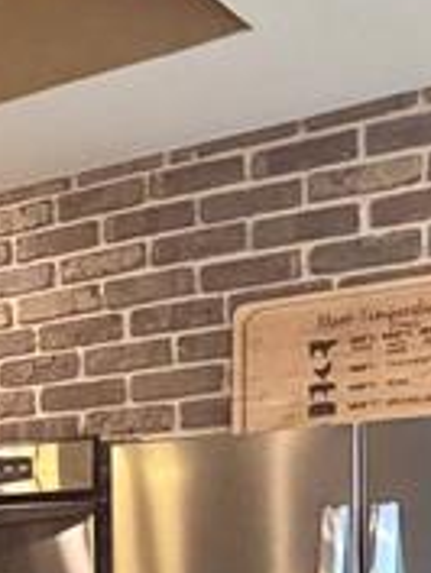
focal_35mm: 81
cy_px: 635
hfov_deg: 15.7
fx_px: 1343
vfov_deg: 22.7
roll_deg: +2.1
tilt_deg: -1.8
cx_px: -334
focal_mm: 2.22
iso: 320
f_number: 2.2
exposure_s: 1/60
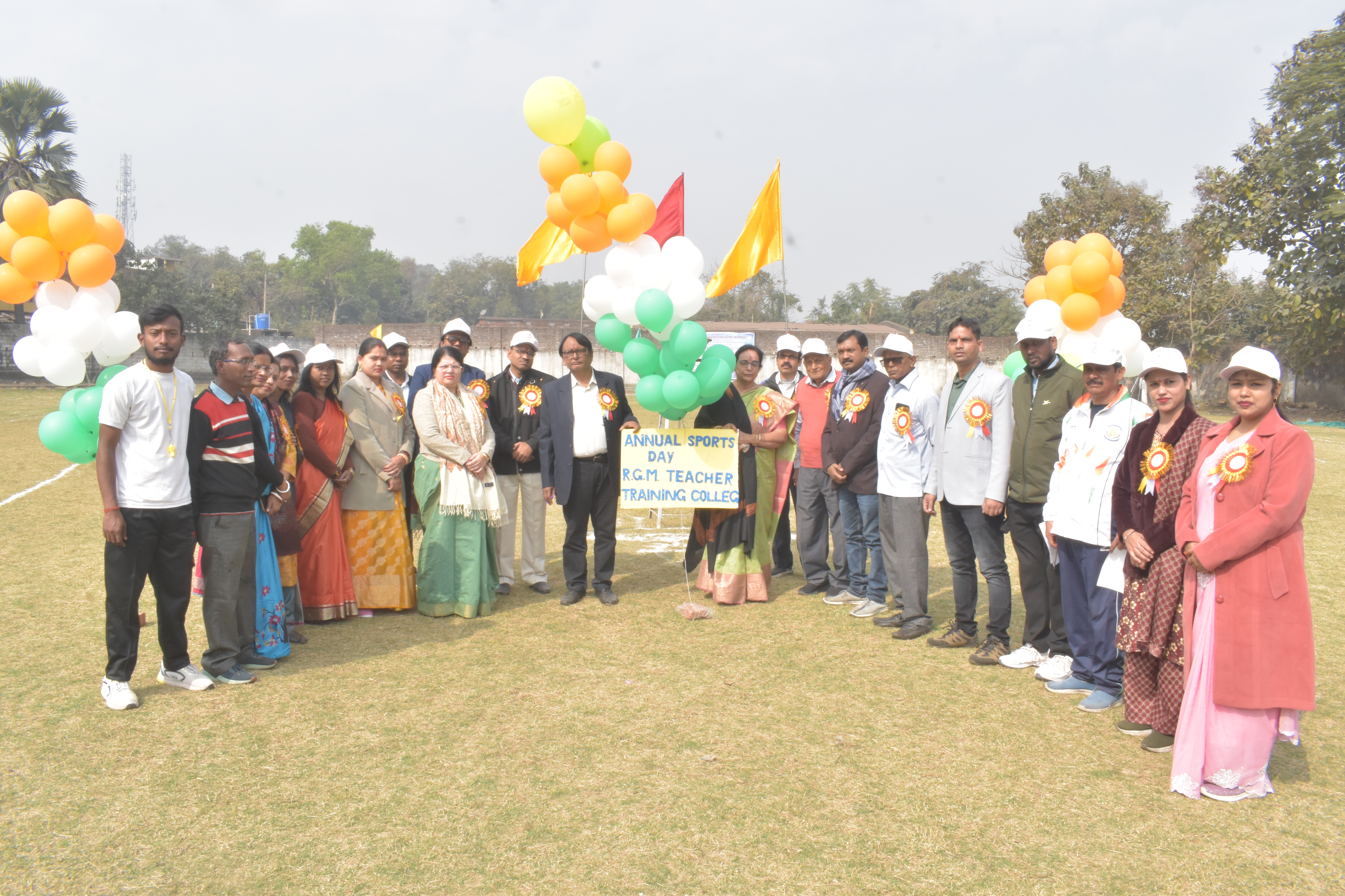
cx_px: 672
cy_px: 448
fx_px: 1009
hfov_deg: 67.4
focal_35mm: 27
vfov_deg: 47.9
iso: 800
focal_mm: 18
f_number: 22
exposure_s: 1/125
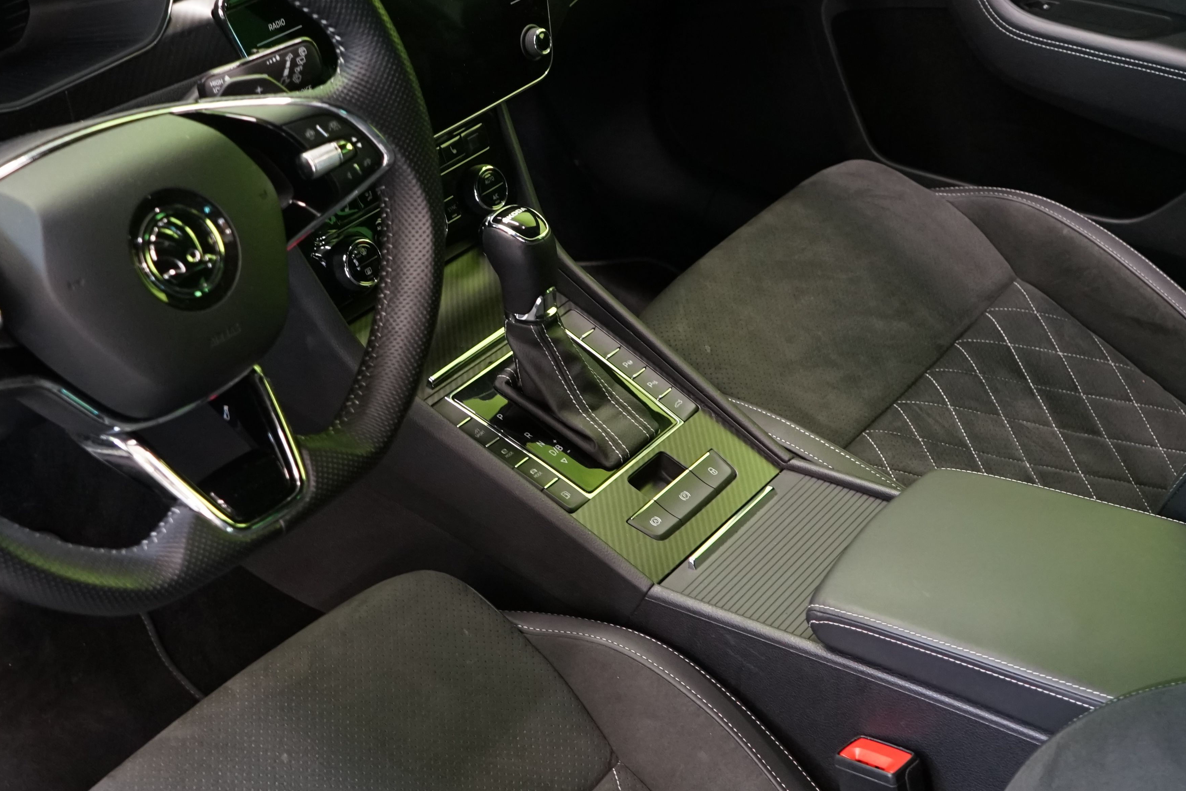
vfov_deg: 28.0
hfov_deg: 41.0
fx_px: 1581
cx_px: 498
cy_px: 445
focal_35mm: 48
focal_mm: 28
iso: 2000
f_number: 5
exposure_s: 1/20
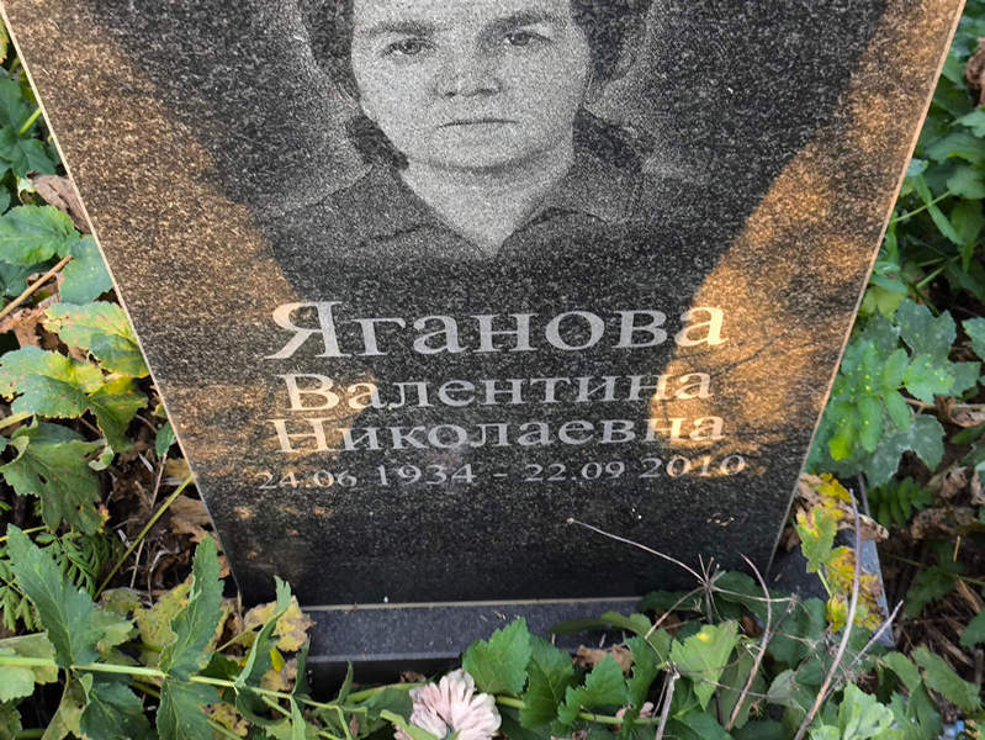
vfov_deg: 29.1
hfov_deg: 38.2
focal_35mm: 50
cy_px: 370
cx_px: 492
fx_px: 1423
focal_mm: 4.71
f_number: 1.7
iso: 125
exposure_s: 1/50
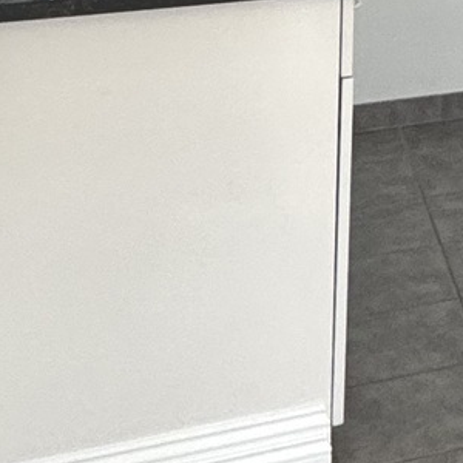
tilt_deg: +0.1
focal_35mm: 95
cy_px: -378
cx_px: 948
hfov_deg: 14.8
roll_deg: -2.2
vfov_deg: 15.6
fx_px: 1438
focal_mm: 2.22
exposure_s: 1/120
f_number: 2.2
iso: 160
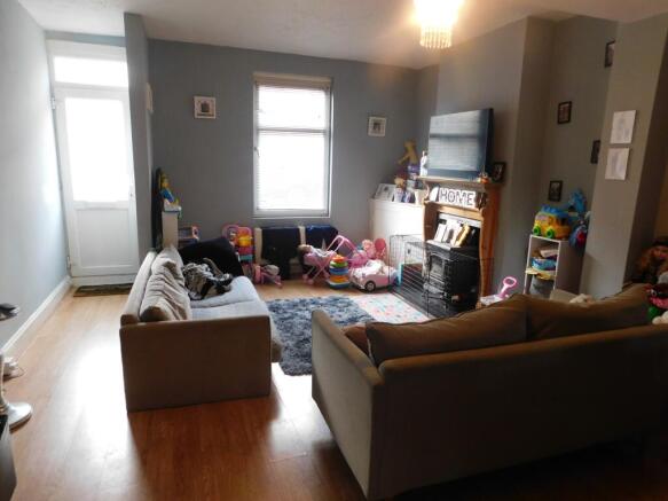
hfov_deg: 73.9
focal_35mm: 23
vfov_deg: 58.9
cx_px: 334
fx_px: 444
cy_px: 250
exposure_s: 1/30
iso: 320
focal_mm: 4
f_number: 3
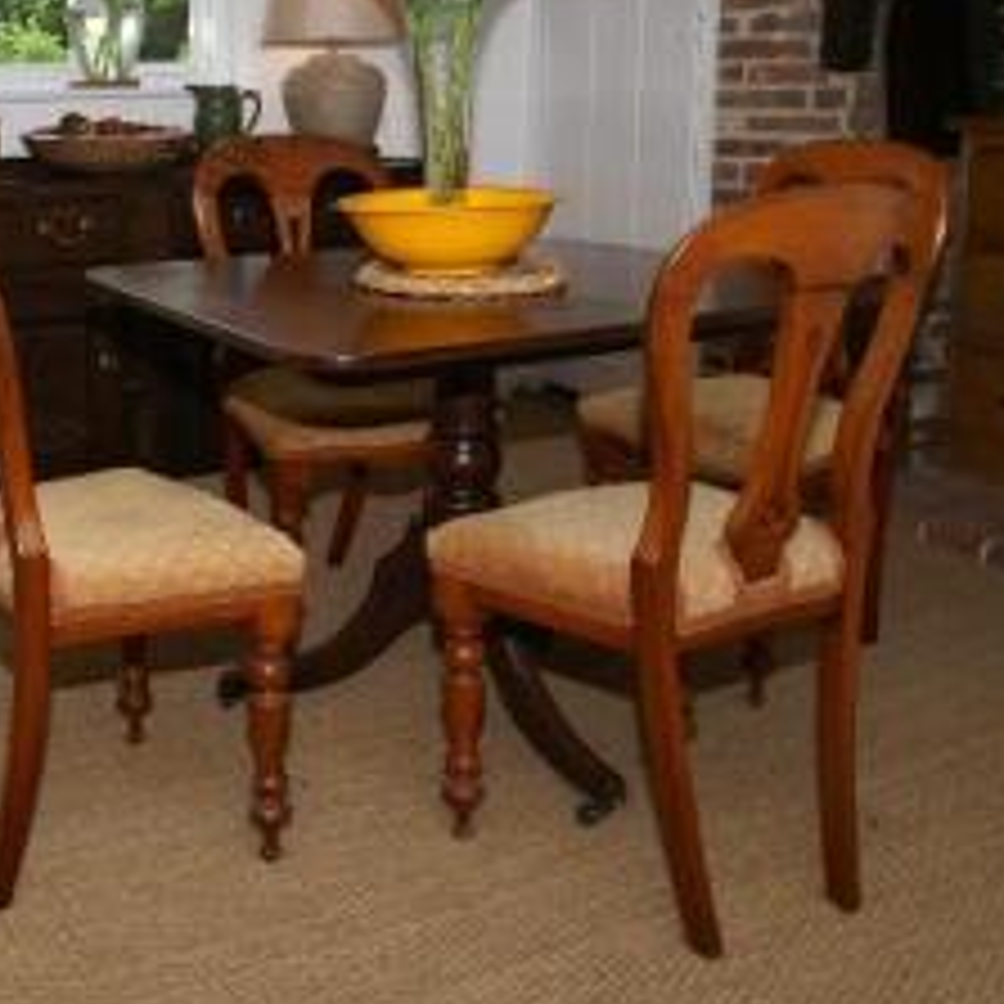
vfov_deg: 39.8
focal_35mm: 41
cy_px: 279
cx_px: 230
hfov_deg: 39.4
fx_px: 1354
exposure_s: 1/160
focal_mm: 11
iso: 200
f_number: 4.5
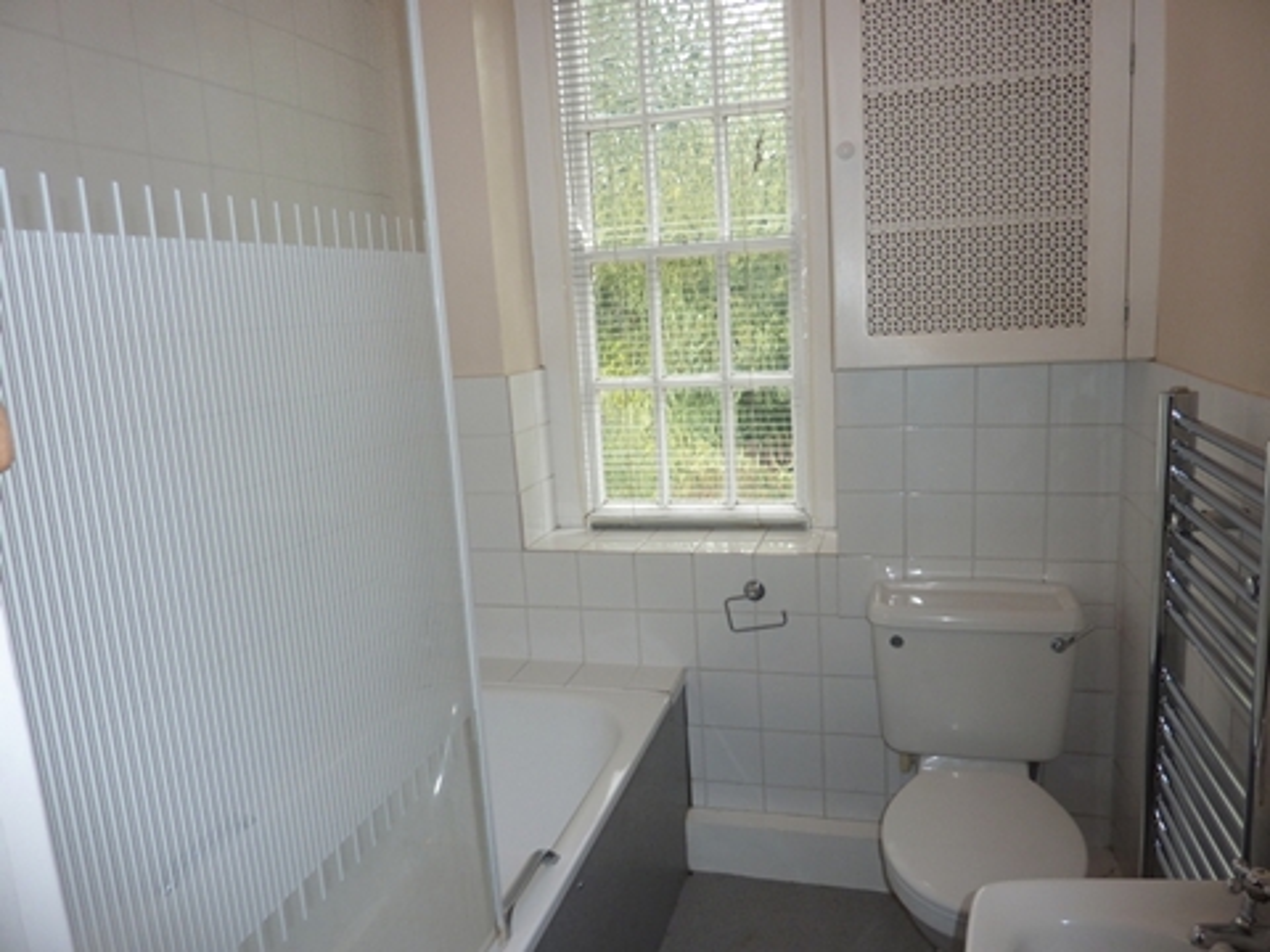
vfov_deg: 54.9
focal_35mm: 25
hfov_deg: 69.4
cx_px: 635
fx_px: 917
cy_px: 476
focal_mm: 4.1
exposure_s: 1/30
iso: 100
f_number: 3.3
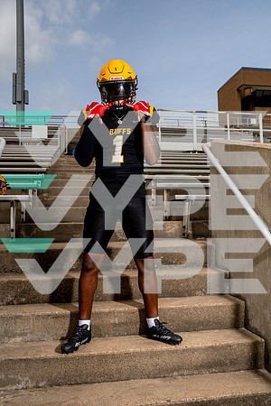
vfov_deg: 60.3
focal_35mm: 31
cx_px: 136
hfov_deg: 42.3
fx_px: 350
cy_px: 203
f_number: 9
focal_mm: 31
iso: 100
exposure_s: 1/250
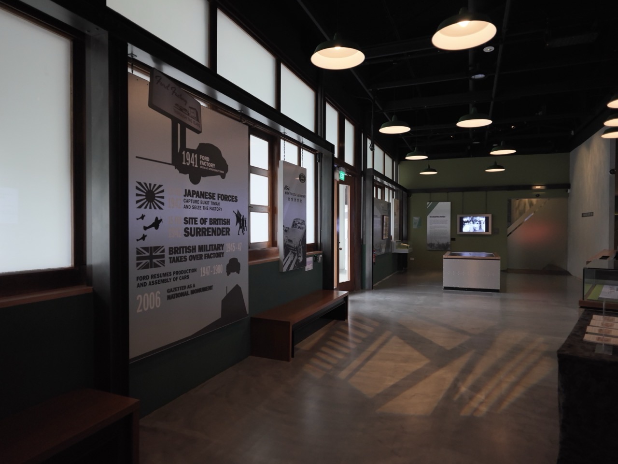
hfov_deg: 76.4
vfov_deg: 61.1
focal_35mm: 22
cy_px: 232
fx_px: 393
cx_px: 309
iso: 3200
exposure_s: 1/80
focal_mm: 28
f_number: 4
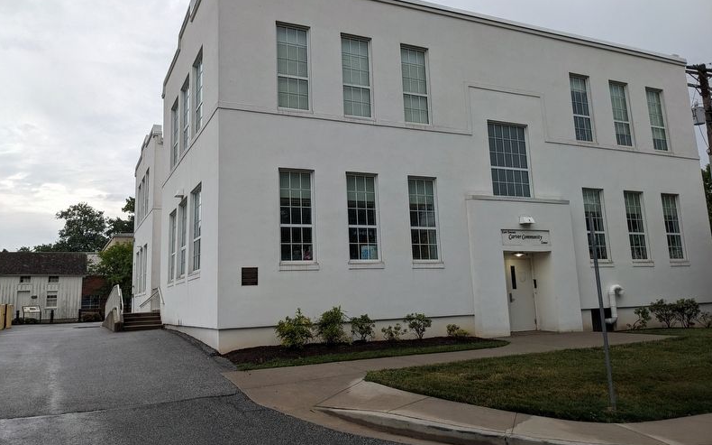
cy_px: 190
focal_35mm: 29
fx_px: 562
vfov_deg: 43.0
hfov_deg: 64.7
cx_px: 352
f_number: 1.73
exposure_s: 1/1117
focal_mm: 4.38
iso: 69
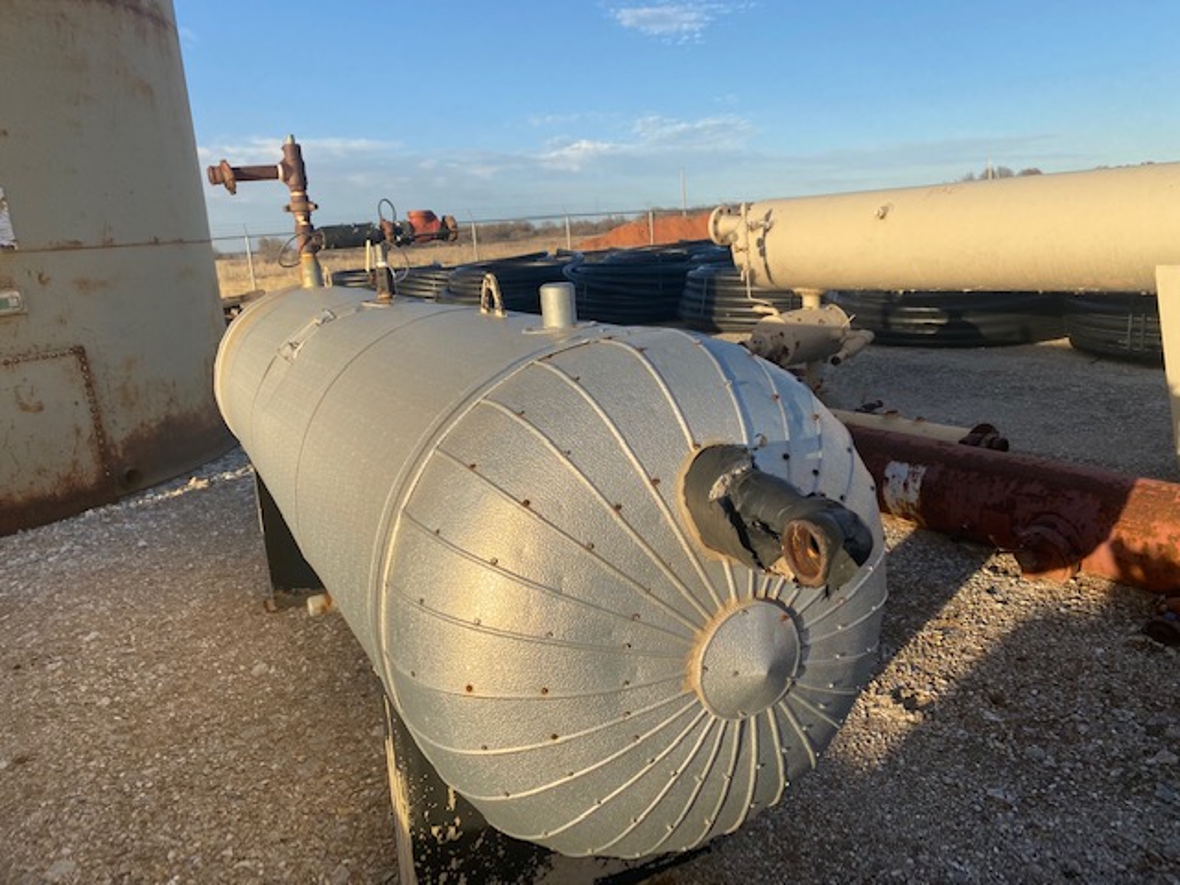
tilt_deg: -14.0
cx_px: 590
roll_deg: +0.7
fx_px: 886
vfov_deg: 53.1
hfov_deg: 67.3
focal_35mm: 26
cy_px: 442
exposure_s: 1/1898
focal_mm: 4.25
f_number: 1.8
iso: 32
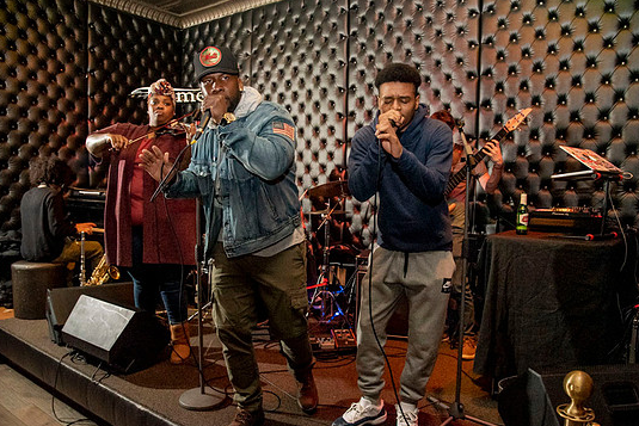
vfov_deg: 49.6
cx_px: 330
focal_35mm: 26
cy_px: 226
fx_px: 462
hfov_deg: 69.4
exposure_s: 1/200
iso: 6400
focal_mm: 24
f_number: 4
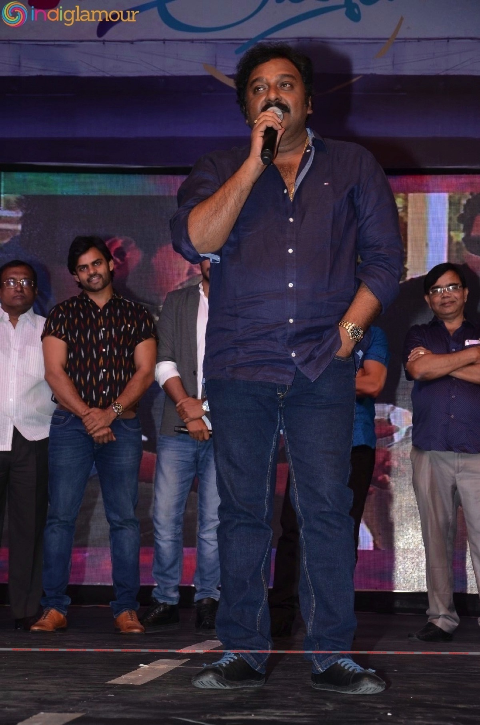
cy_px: 362
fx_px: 2109
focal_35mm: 105
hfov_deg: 13.0
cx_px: 240
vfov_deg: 19.5
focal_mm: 70
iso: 640
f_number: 5.6
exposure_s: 1/125
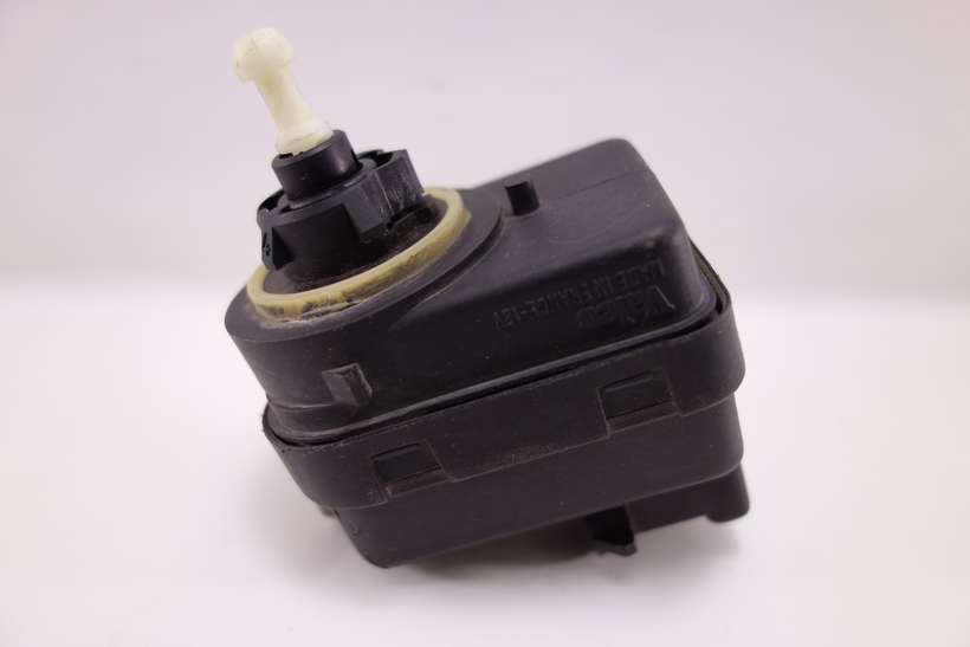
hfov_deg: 65.5
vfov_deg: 46.4
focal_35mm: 28
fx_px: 755
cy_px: 324
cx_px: 485
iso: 125
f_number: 2.2
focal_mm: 10.4
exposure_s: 1/100
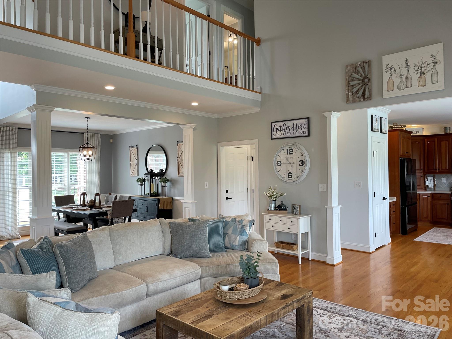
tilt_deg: +1.0
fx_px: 339
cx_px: 226
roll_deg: +1.3
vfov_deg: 53.1
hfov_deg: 67.3
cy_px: 170
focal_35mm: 26
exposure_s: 1/120
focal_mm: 4.2
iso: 64
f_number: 1.6
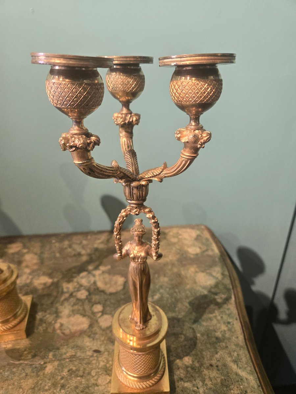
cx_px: 148
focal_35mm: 23
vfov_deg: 73.9
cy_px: 197
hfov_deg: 58.9
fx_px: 262
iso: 500
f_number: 1.8
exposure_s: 1/100
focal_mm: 5.4
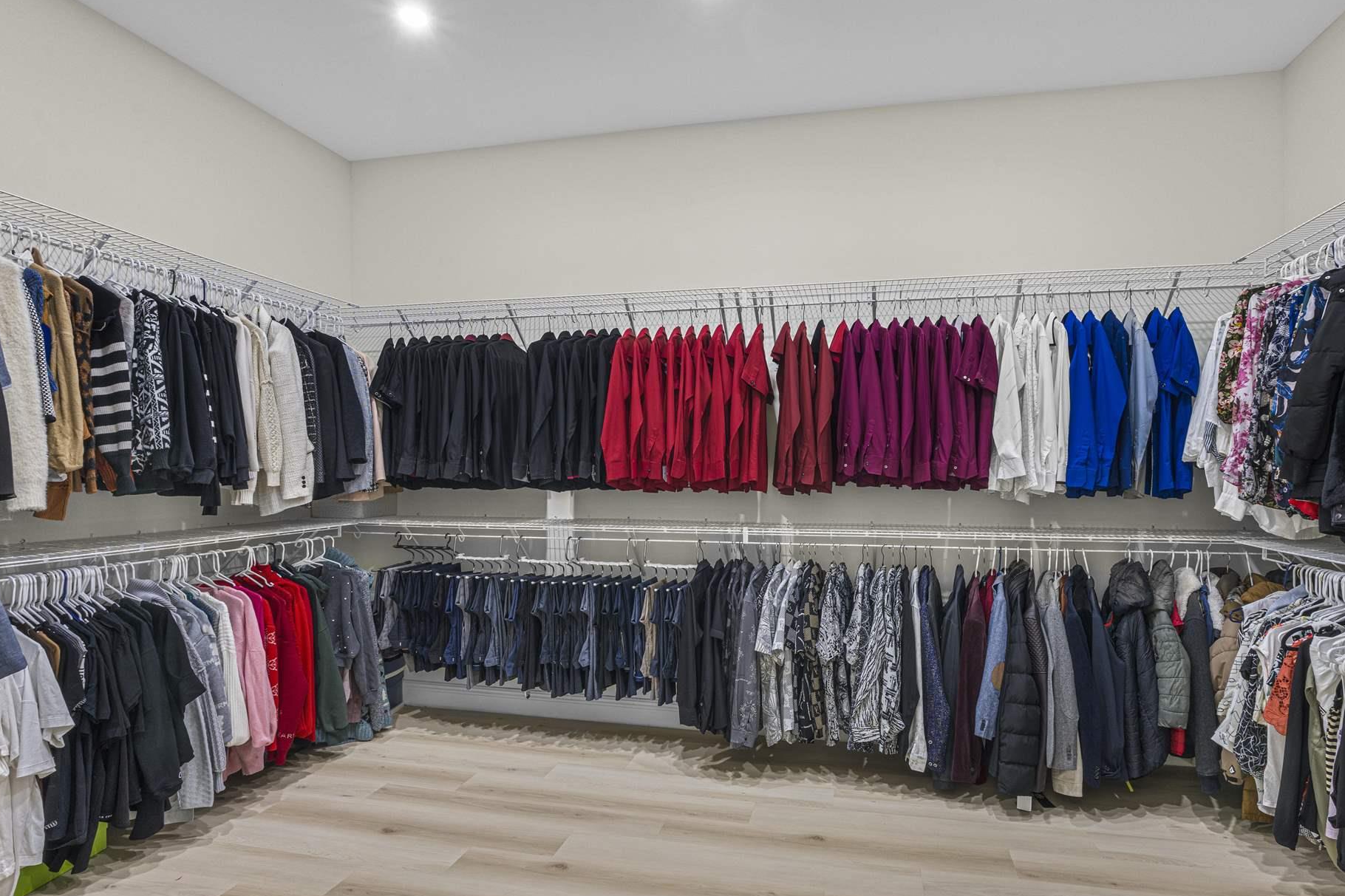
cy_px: 478
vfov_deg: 65.7
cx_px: 721
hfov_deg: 88.1
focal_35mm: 19
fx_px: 693
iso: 800
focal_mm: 16.5
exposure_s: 1.6
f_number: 10
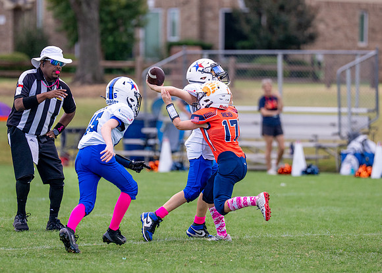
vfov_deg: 4.1
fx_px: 3836
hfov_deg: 5.7
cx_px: 184
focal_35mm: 354
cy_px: 119
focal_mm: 200
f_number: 2.8
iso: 400
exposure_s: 1/3200
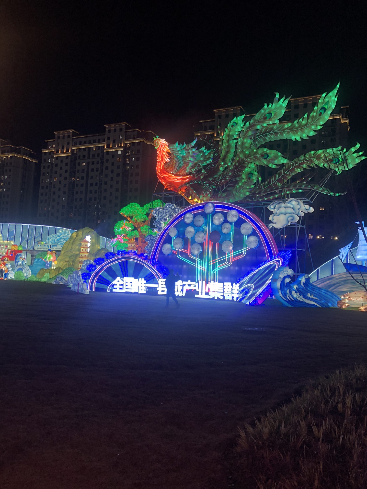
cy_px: 244
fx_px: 396
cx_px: 184
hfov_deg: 49.7
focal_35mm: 28
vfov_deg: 63.4
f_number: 1.8
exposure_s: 1/50
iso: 100
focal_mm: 4
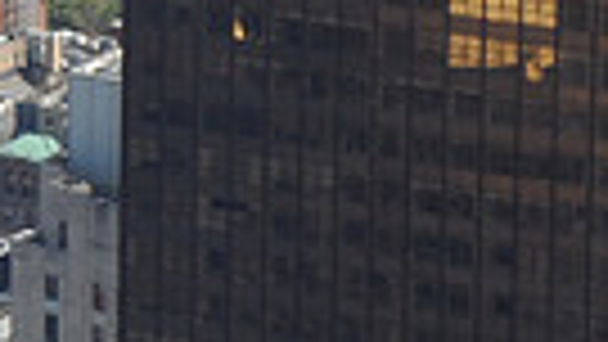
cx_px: -617
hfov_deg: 3.7
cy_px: 146
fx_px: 9449
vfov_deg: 2.1
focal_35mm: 586
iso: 80
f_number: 6.3
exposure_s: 1/180
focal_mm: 22.5
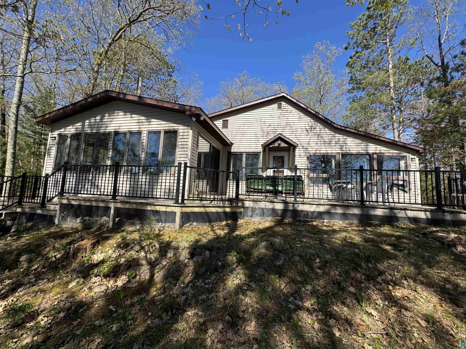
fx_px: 188
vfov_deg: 85.7
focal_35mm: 14
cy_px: 174
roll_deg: -3.9
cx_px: 233
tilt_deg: +6.1
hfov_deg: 102.1
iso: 50
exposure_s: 1/1143
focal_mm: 2.22
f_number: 2.2
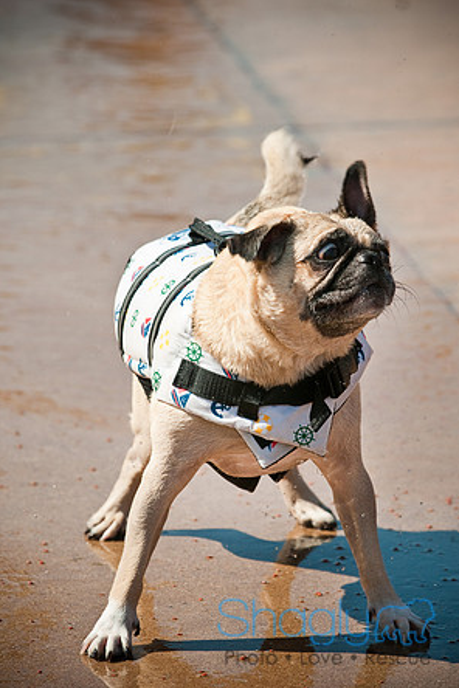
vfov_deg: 7.8
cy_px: 347
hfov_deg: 5.2
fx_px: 5077
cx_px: 230
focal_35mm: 266
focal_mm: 175
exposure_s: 1/1250
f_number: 5.6
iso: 200
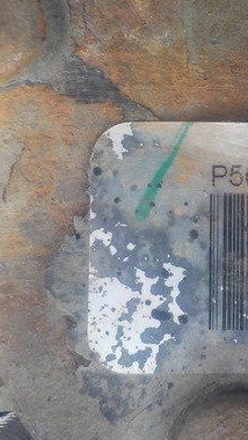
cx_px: 293
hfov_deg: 20.5
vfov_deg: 37.8
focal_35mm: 55
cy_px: 193
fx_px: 642
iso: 125
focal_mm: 4.1
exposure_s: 1/80
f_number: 3.3
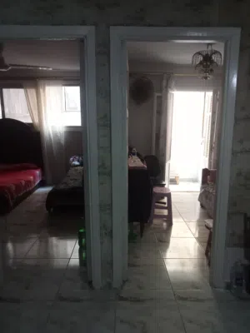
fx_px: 270
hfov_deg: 49.7
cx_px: 125
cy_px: 166
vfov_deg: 63.4
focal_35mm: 28
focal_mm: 3.46
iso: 1012
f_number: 2.2
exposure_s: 1/33.3
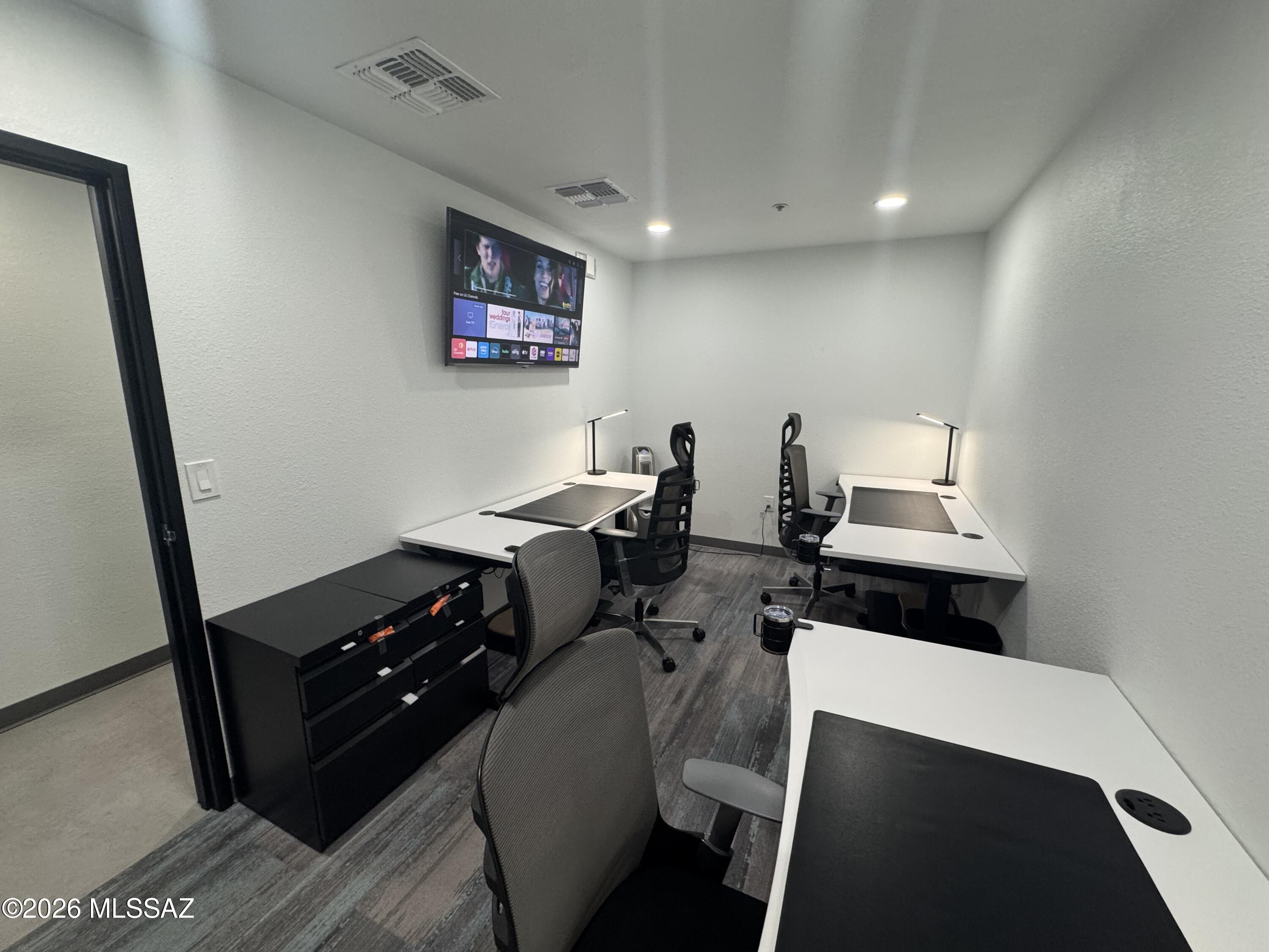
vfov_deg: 85.7
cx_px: 634
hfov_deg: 102.1
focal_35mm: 14
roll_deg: -0.3
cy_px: 476
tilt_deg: -11.5
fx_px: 513
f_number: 2.2
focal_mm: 2.22
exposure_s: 1/120
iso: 200
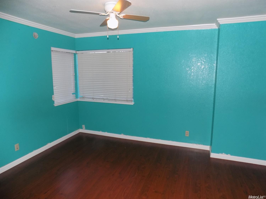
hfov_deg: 73.9
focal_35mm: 23
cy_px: 100
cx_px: 133
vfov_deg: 58.9
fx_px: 177
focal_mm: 4
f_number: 3.1
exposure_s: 1/30
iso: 200
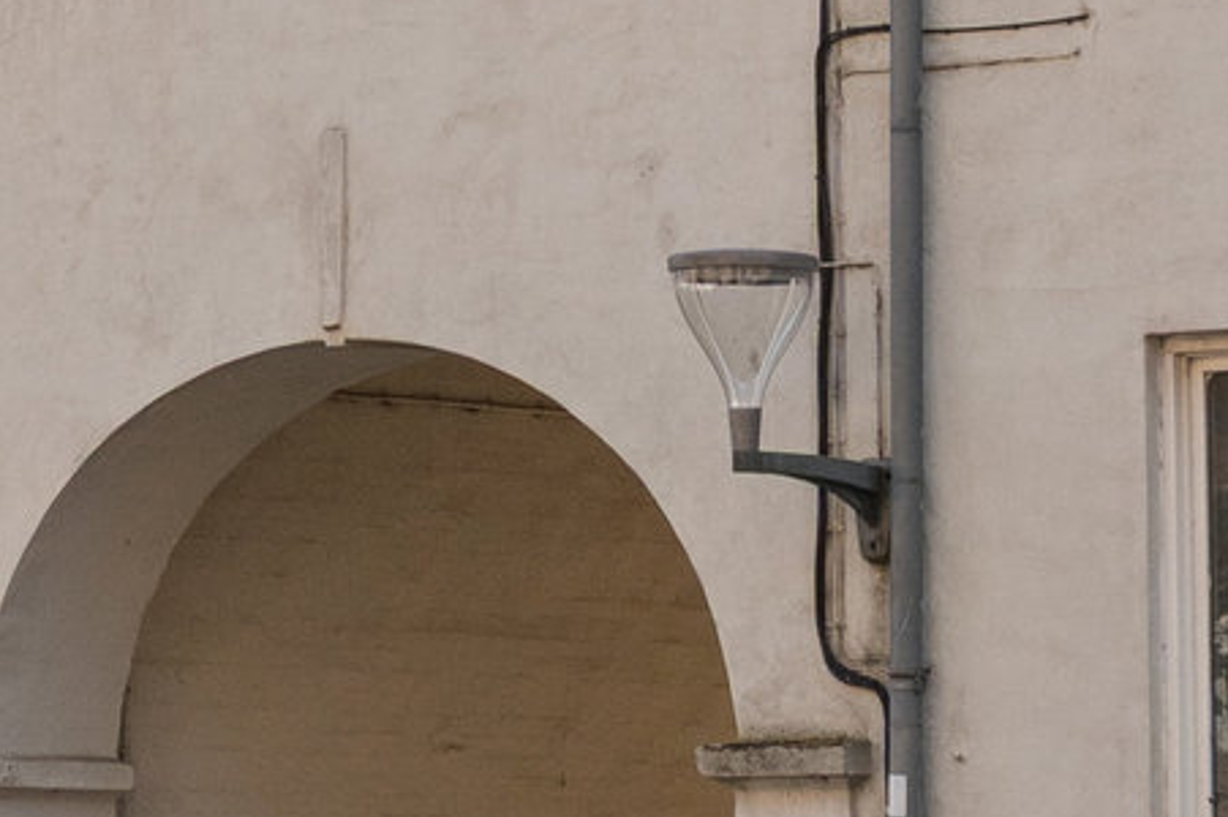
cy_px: -1136
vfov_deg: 5.7
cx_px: 436
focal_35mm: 233
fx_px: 7942
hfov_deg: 8.8
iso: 400
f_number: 10
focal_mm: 35
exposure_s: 1/250
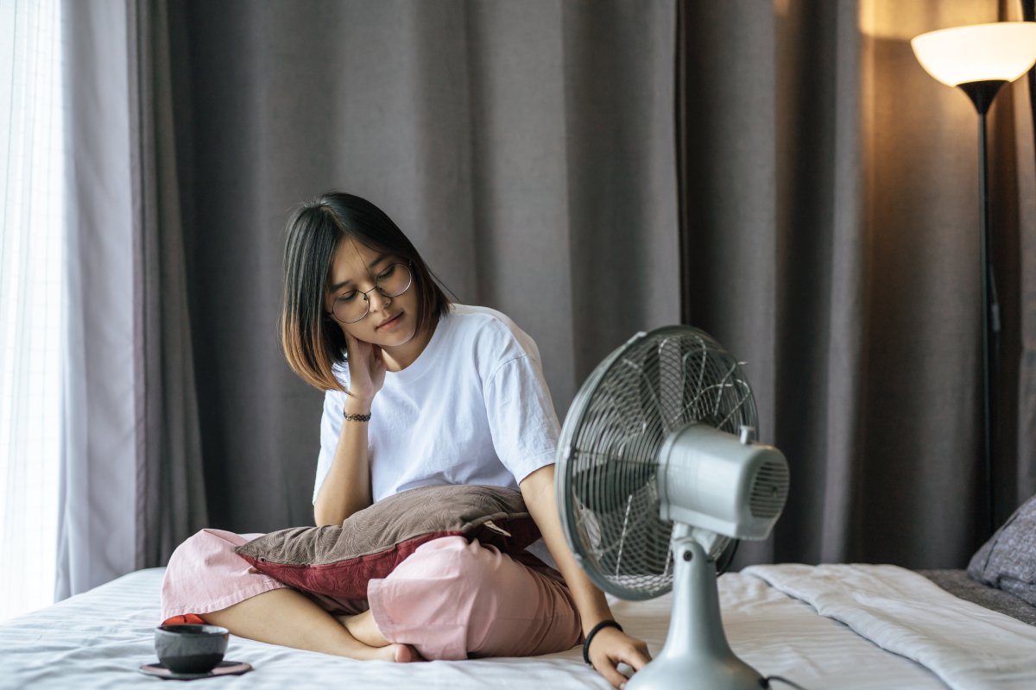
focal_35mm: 50
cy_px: 345
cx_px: 518
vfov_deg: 27.0
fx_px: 1439
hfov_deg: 39.6
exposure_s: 1/200
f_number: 2
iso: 200
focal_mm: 50
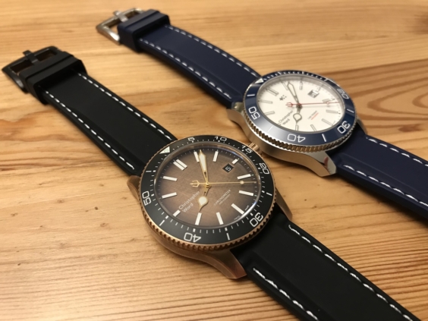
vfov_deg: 49.7
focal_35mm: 28
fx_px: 346
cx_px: 214
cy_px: 160
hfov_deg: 63.4
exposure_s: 1/15
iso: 40
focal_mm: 3.99
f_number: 1.8
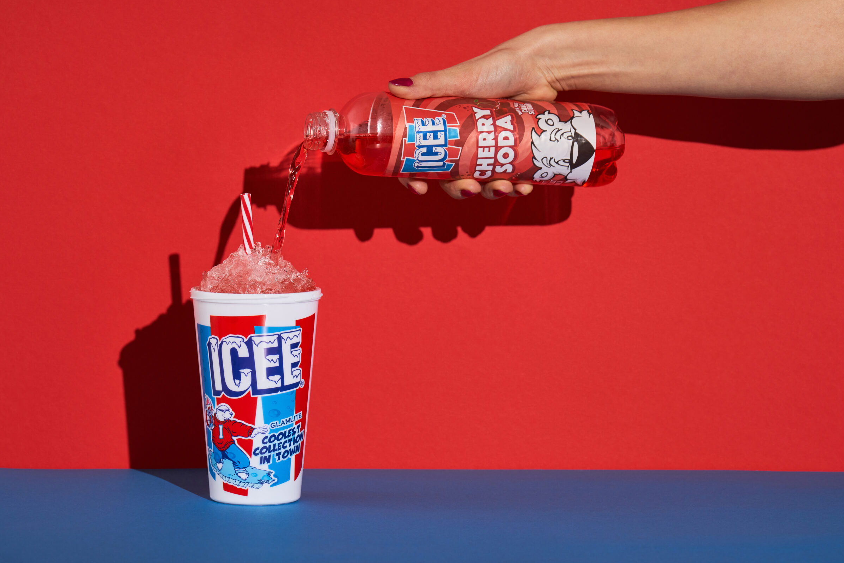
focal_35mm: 165
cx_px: 432
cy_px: 286
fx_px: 3868
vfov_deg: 8.3
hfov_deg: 12.5
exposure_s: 1/125
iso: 320
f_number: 9
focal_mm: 154
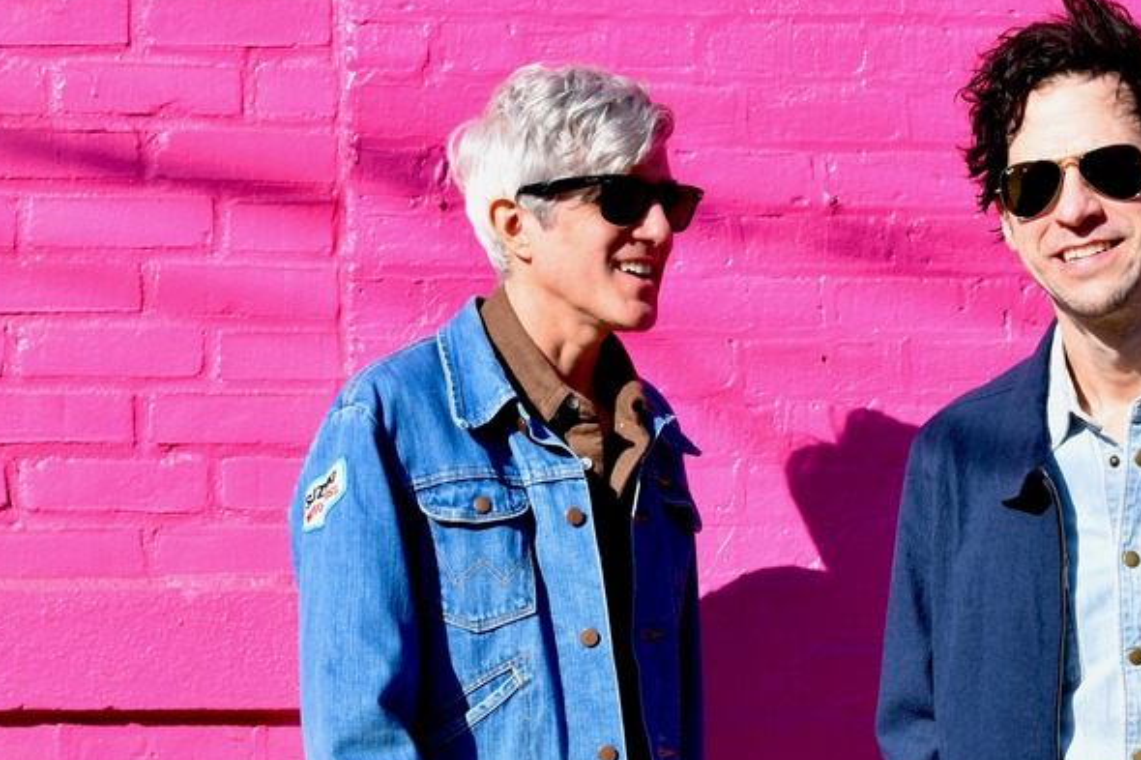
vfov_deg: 15.7
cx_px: 845
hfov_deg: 23.2
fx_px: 2756
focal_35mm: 87
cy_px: 466
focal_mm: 38
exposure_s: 1/400
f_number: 9
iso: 200
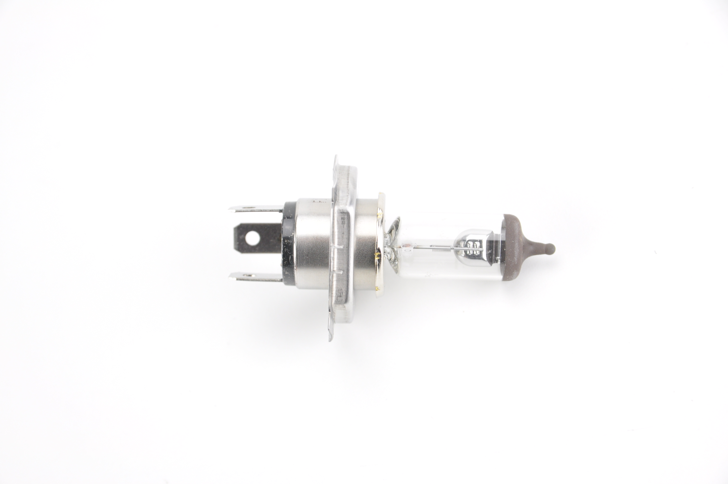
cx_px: 364
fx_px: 1515
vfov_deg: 18.1
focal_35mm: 75
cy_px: 242
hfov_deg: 27.0
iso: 640
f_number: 6.3
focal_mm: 50
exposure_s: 1/60
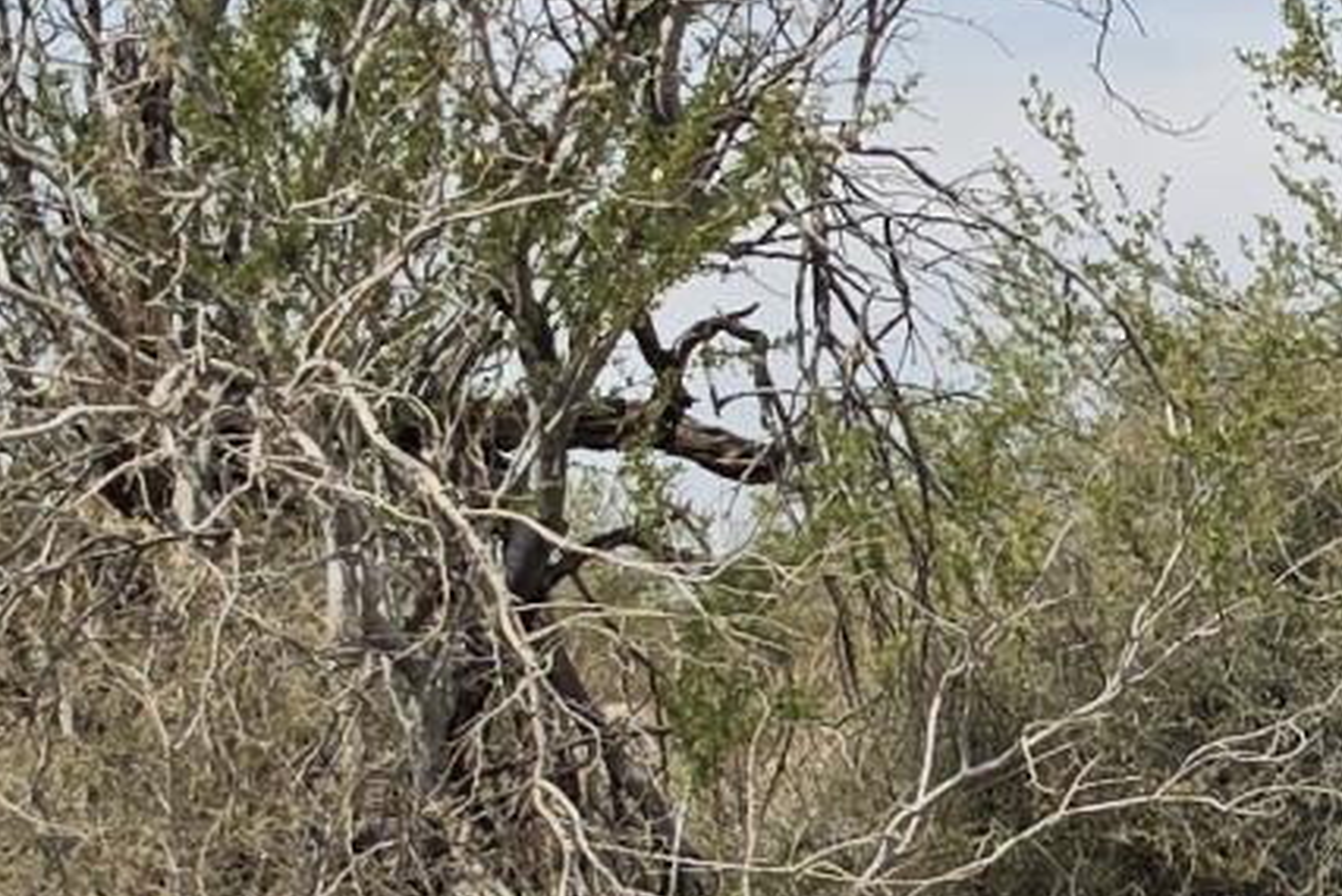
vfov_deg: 8.1
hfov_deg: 10.9
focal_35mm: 168
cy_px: 1236
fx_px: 6264
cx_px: 2841
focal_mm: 6.5
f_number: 1.4
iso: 50
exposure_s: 1/7939
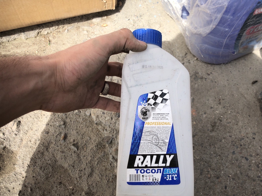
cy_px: 109
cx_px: 146
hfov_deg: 56.7
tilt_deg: -59.8
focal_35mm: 32
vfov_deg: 44.1
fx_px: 242
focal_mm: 4
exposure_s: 1/665
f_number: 1.8
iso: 20
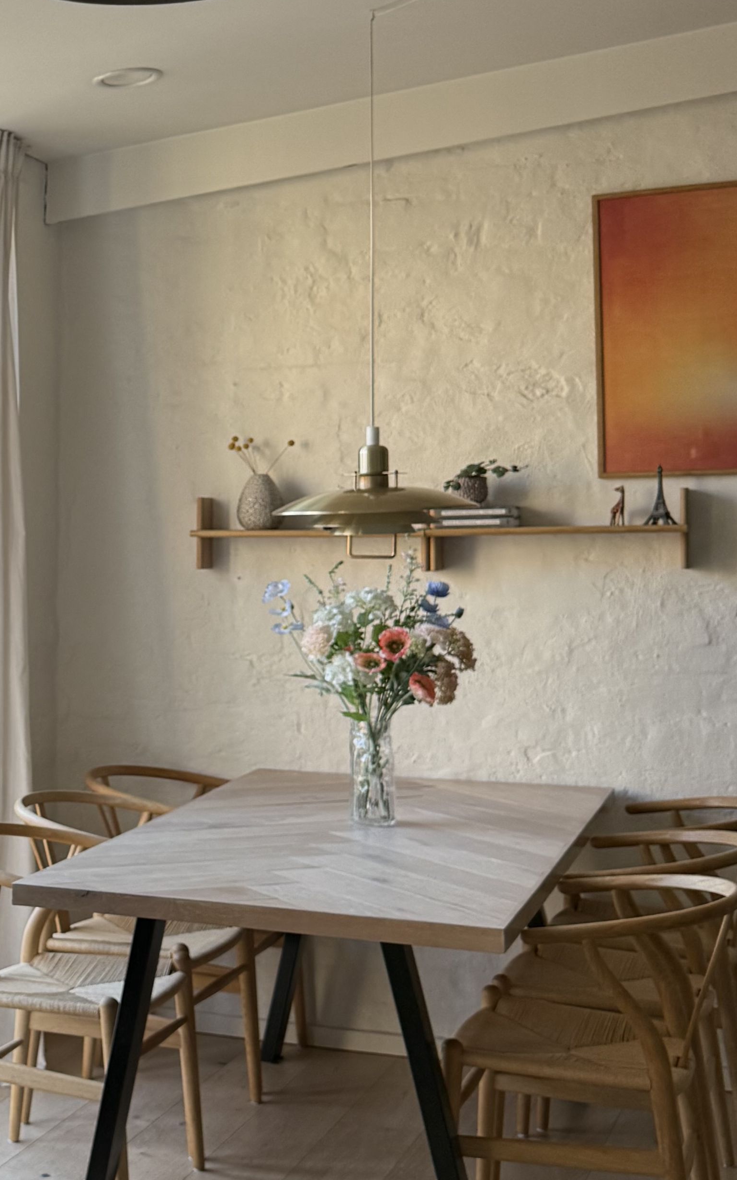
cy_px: 558
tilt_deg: -0.9
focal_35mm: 59
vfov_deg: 34.5
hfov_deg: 19.9
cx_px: -257
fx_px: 1896
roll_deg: +0.7
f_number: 1.78
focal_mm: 6.76
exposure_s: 1/194
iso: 100
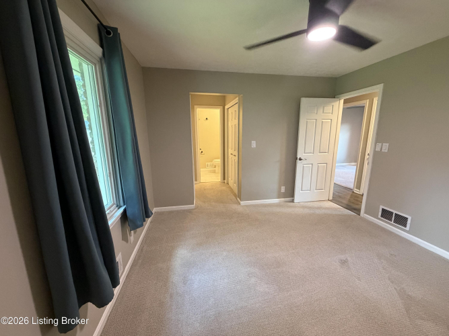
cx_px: 224
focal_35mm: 14
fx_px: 182
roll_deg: +0.9
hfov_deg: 102.1
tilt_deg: -11.5
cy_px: 168
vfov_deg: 85.7
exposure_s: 1/60
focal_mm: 2.22
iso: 500
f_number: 2.2
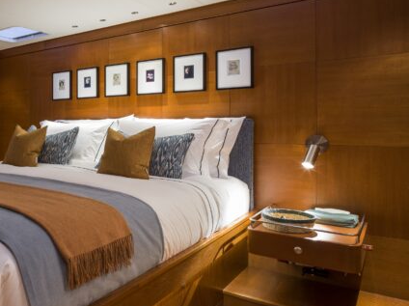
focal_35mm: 29
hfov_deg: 55.6
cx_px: 62
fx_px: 342
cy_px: 135
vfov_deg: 48.0
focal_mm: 21
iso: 200
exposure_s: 1.4
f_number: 11
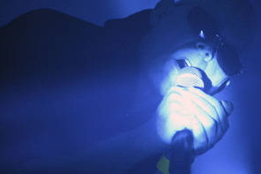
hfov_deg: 6.7
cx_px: 192
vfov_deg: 4.5
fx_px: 2232
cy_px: 98
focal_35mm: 308
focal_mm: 200
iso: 3200
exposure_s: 1/320
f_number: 2.8
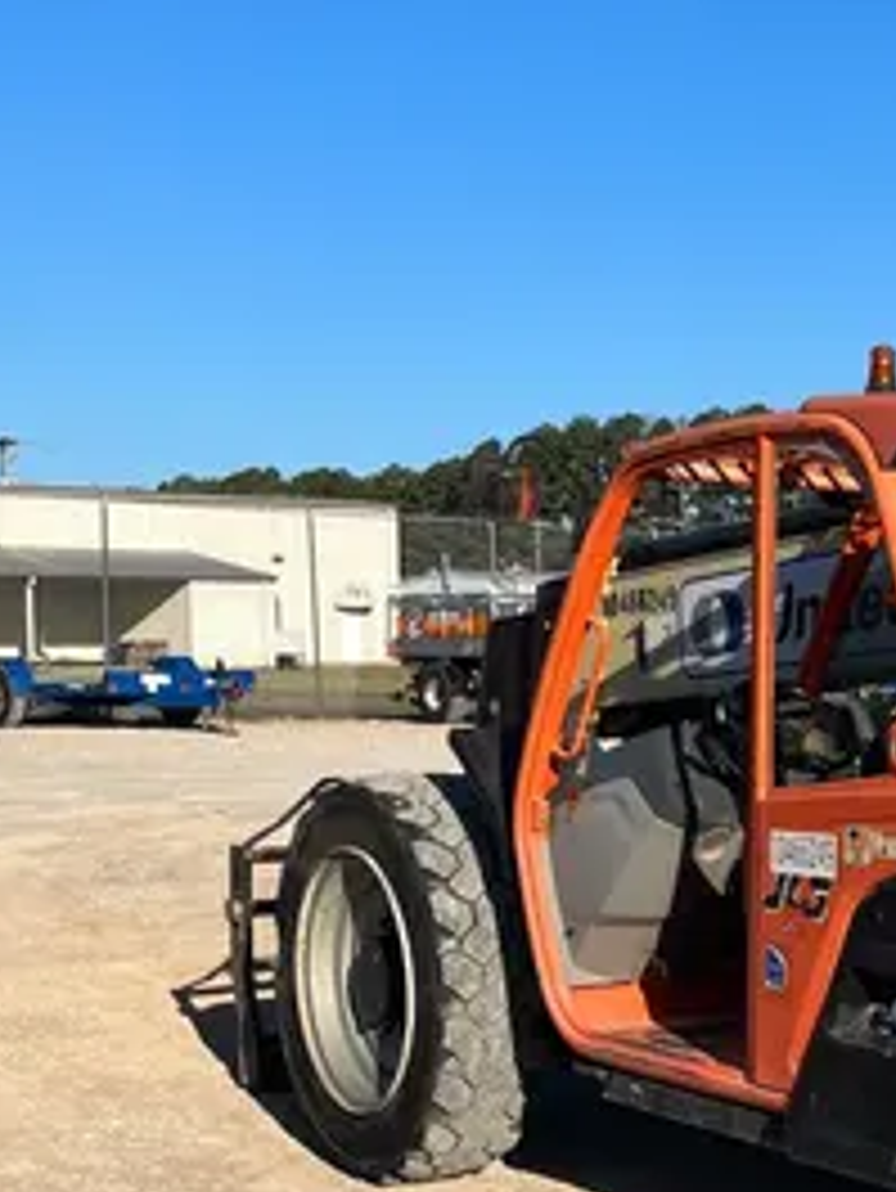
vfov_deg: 26.9
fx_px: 2483
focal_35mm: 72
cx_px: 1130
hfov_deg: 19.1
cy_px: 780
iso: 50
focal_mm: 5.1
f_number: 1.6
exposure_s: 1/4149
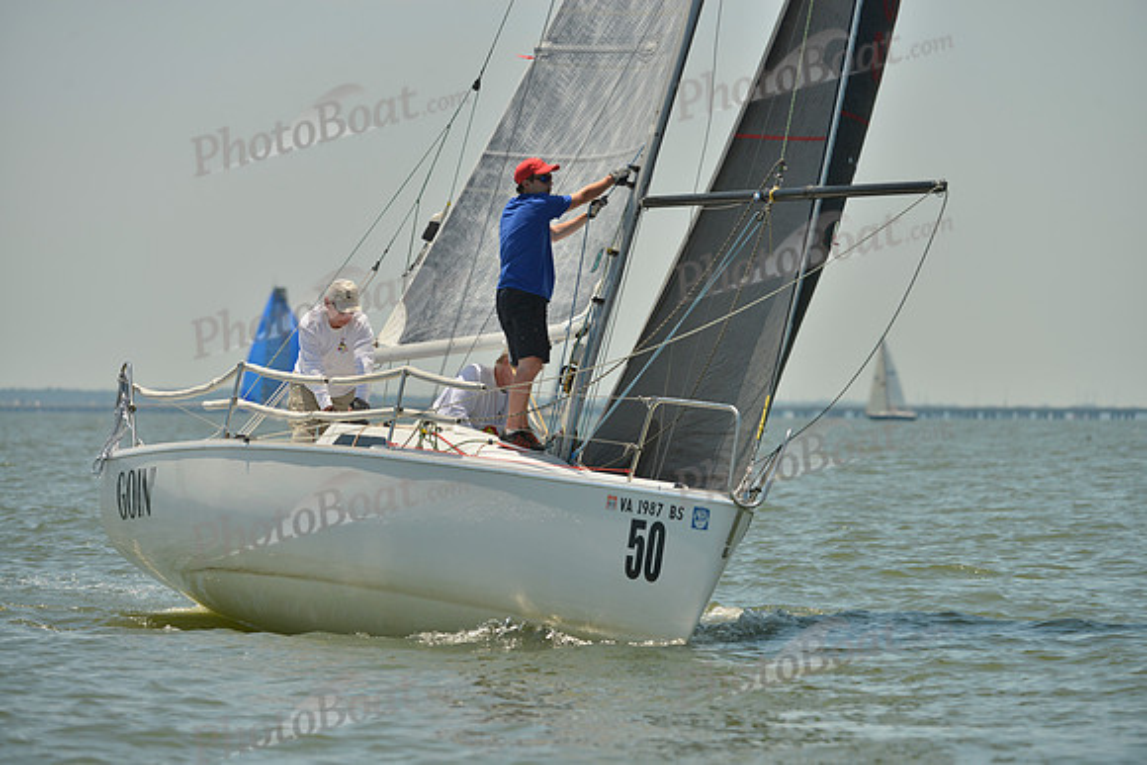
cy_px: 382
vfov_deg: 5.1
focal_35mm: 270
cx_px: 574
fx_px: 8604
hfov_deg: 7.6
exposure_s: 1/1250
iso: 200
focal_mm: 270
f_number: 6.3
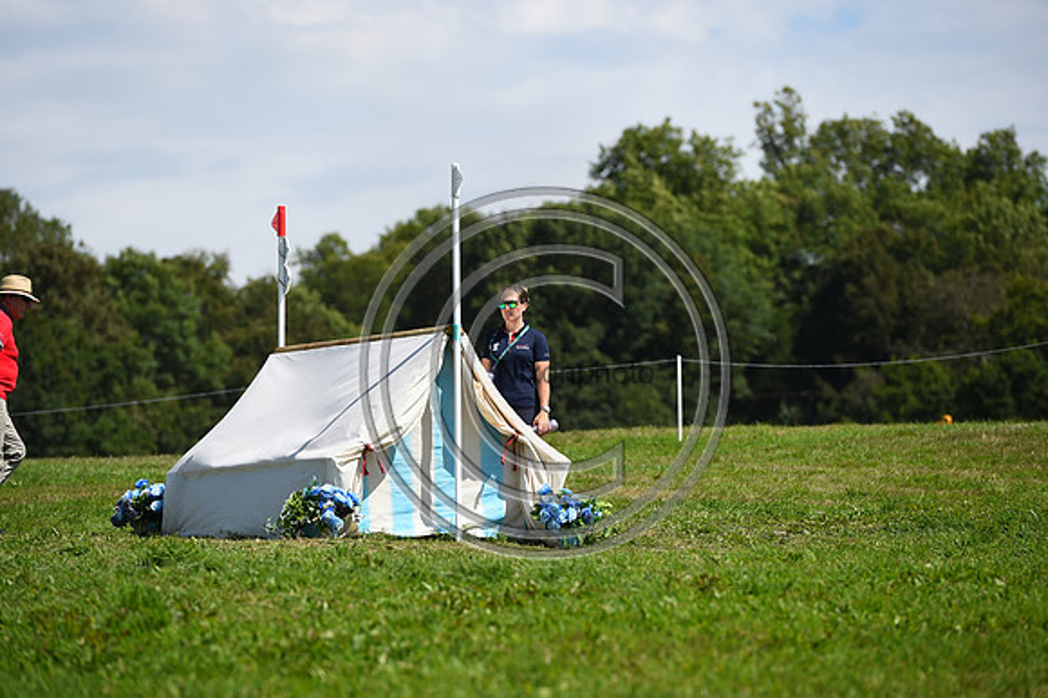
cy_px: 349
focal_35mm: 200
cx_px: 524
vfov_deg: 6.9
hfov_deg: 10.3
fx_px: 5819
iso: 100
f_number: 5
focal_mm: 200
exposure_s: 1/1000
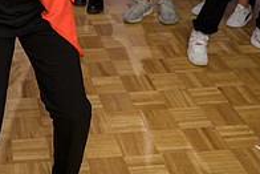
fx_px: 513
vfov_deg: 17.5
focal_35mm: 71
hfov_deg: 26.8
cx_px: -3
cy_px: -79
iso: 800
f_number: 3.2
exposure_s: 1/125
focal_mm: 24
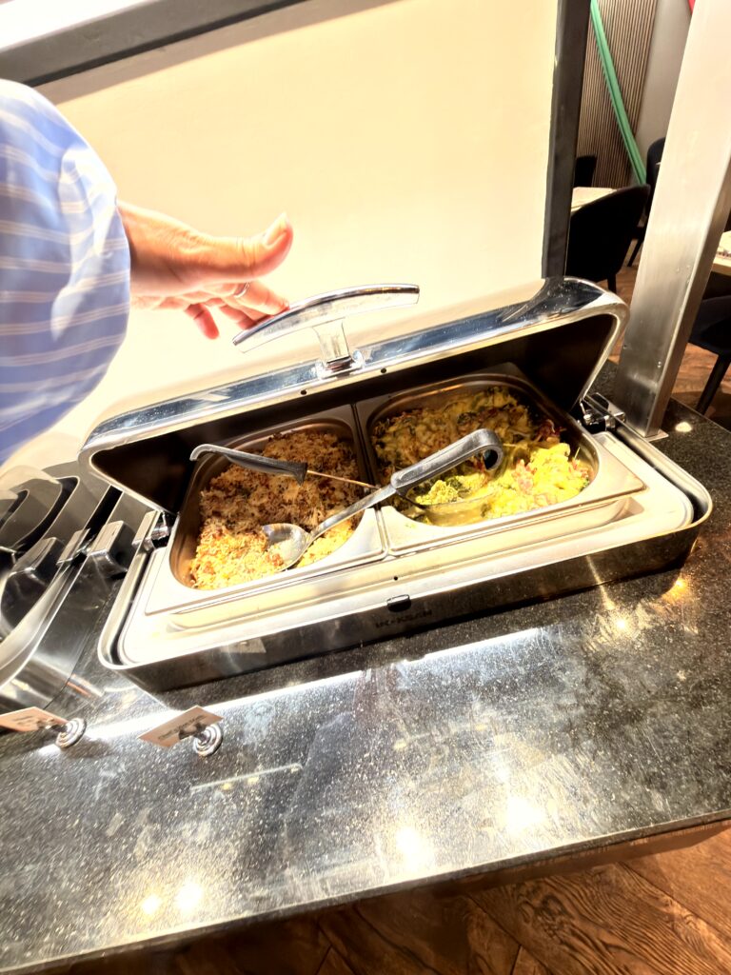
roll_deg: +16.9
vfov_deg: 102.1
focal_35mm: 14
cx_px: 366
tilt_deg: -40.3
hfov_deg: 85.7
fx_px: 394
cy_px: 488
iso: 320
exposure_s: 1/20
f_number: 2.2
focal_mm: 2.22
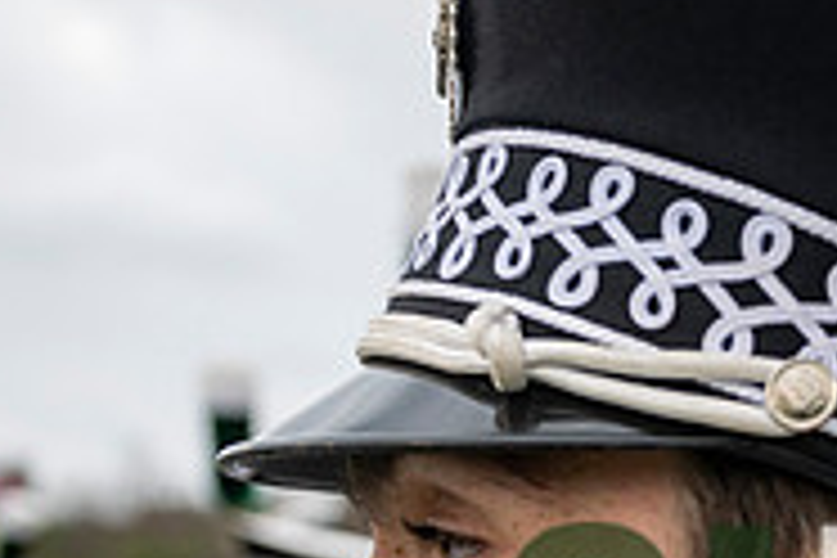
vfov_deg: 17.1
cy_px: 736
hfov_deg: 25.6
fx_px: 1744
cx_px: 846
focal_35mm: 75
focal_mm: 24
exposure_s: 1/500
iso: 160
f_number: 2.8
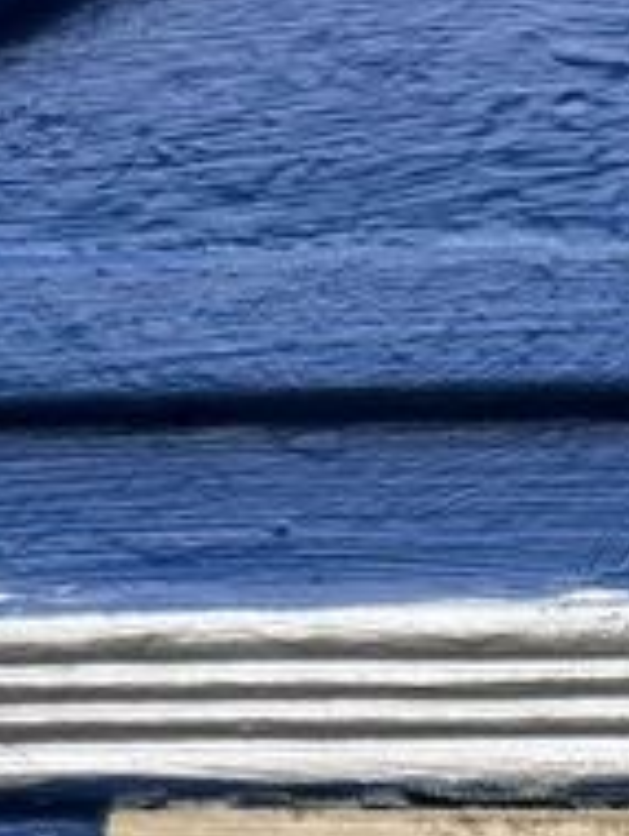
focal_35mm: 101
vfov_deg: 15.9
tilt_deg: -2.4
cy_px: 1588
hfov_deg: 14.2
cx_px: 783
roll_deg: -1.3
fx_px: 2442
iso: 80
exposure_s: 1/416
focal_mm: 6.76
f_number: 1.78
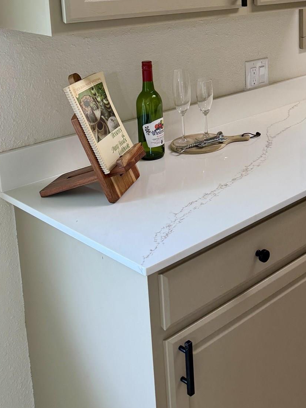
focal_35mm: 50
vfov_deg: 36.5
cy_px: 65
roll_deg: +1.1
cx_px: 308
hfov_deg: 27.4
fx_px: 590
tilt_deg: -10.6
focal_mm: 6.76
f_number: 1.78
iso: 125
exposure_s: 1/120
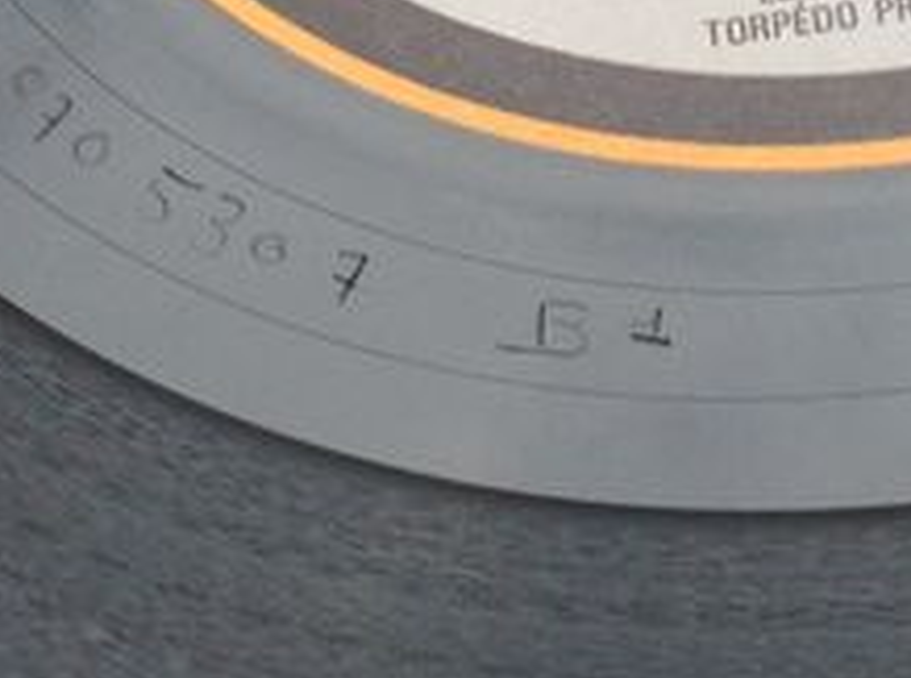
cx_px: 844
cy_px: -64
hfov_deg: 12.3
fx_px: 4199
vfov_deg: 9.1
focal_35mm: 160
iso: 64
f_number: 2.4
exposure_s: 1/60
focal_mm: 4.28
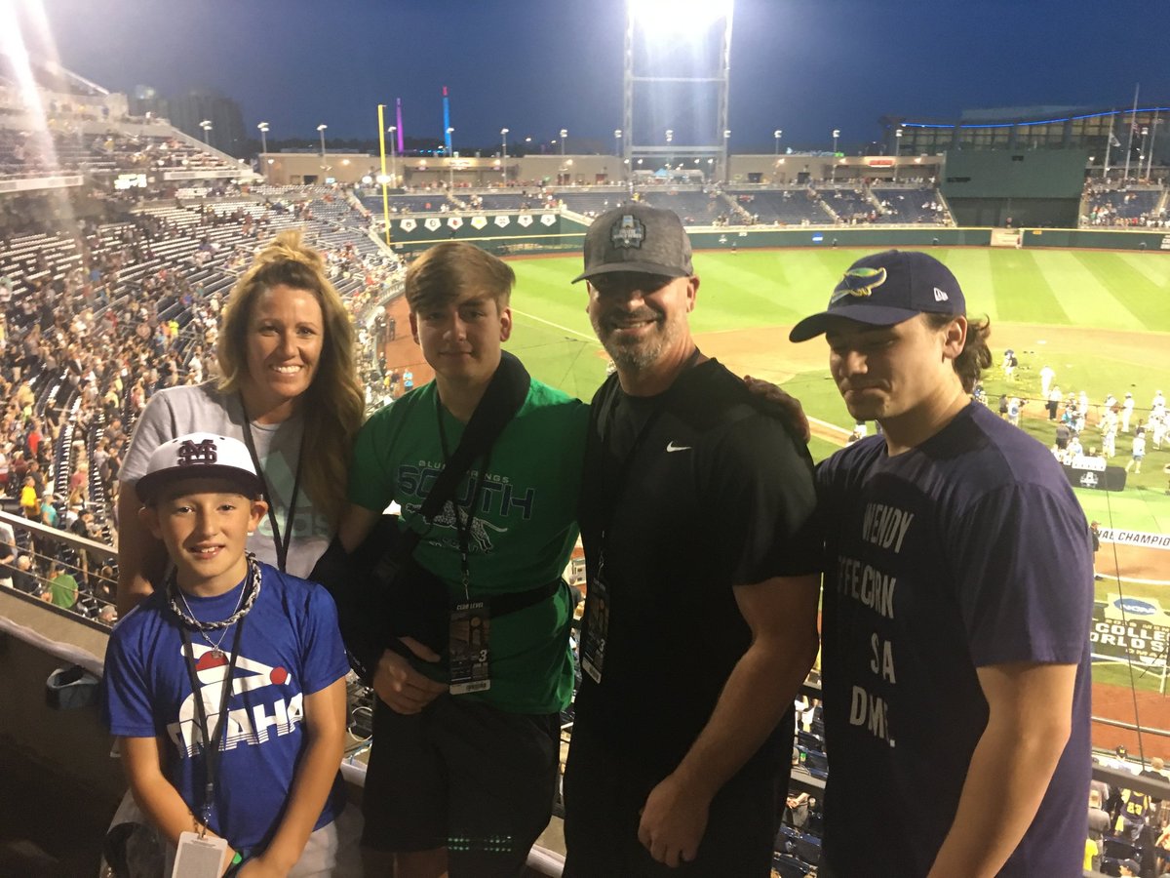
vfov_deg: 48.2
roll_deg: +1.3
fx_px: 980
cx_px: 585
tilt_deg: -12.4
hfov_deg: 61.7
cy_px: 439
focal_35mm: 29
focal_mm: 4.15
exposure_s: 1/30
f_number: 2.2
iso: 125
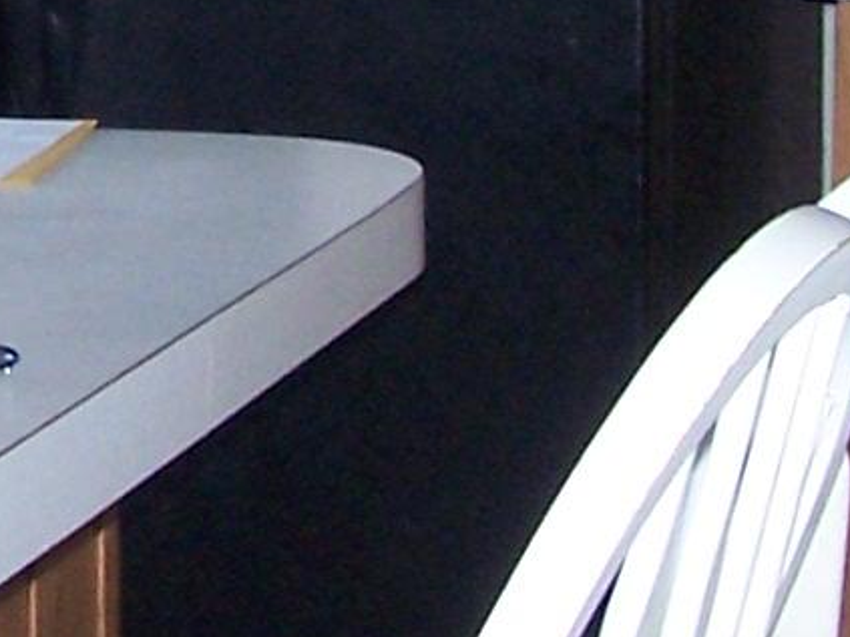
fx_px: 5081
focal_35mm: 207
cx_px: -311
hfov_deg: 9.4
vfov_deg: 7.1
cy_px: -340
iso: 140
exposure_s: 1/60
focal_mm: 6.3
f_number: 2.8
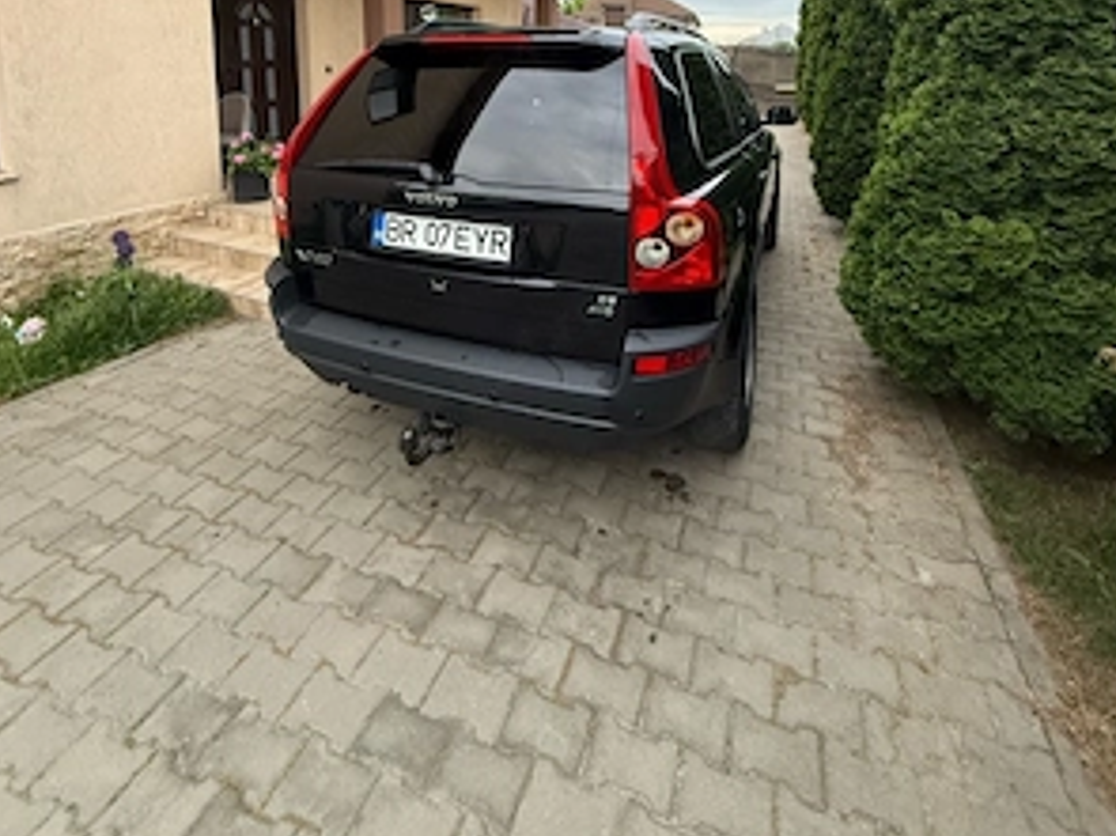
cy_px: 132
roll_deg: -0.2
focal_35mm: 19
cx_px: 560
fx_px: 612
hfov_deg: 84.7
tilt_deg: -7.4
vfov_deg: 61.2
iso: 250
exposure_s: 1/99
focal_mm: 2.22
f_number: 2.2
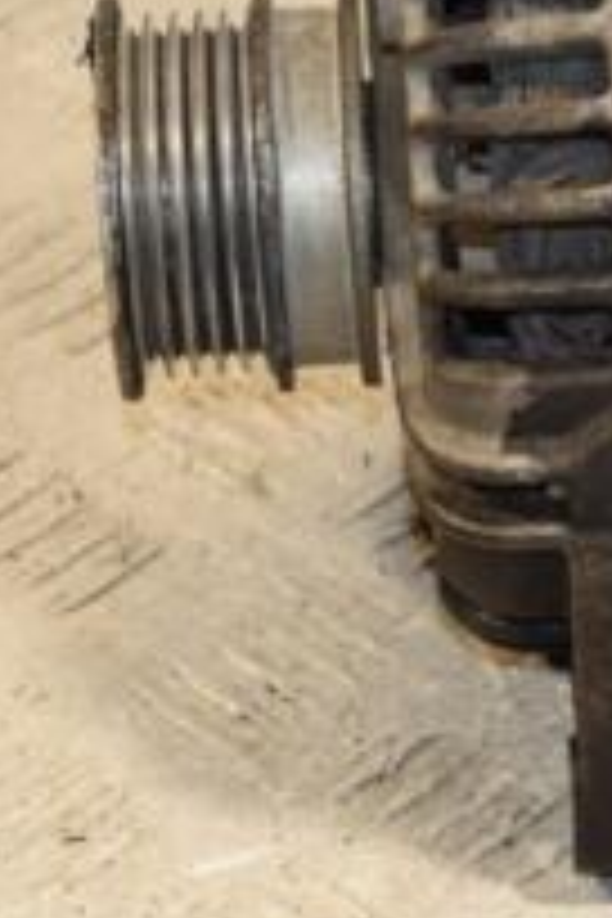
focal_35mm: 274
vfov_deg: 7.5
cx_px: 896
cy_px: 216
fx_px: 6986
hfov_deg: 5.0
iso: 800
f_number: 5.3
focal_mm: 62
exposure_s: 1/200
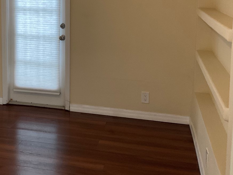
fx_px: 357
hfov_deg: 35.4
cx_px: 60
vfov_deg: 26.8
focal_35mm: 53
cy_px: 23
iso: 125
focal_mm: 3
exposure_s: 1/60
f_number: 1.8
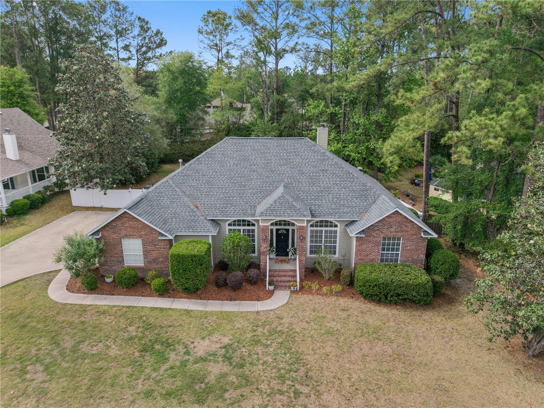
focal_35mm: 24
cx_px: 272
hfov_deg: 71.6
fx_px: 377
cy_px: 204
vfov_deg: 56.8
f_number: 1.8
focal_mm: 8.67
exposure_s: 1/3200
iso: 410
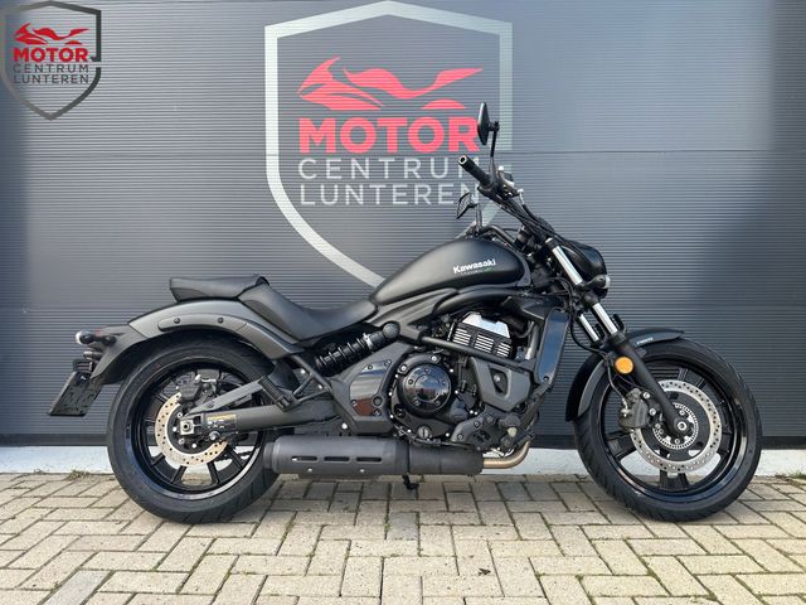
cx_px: 403
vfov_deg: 56.8
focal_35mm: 24
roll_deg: +0.3
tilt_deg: -0.7
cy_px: 302
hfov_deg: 71.6
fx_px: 559
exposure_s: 1/462
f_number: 1.78
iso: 80
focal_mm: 6.86
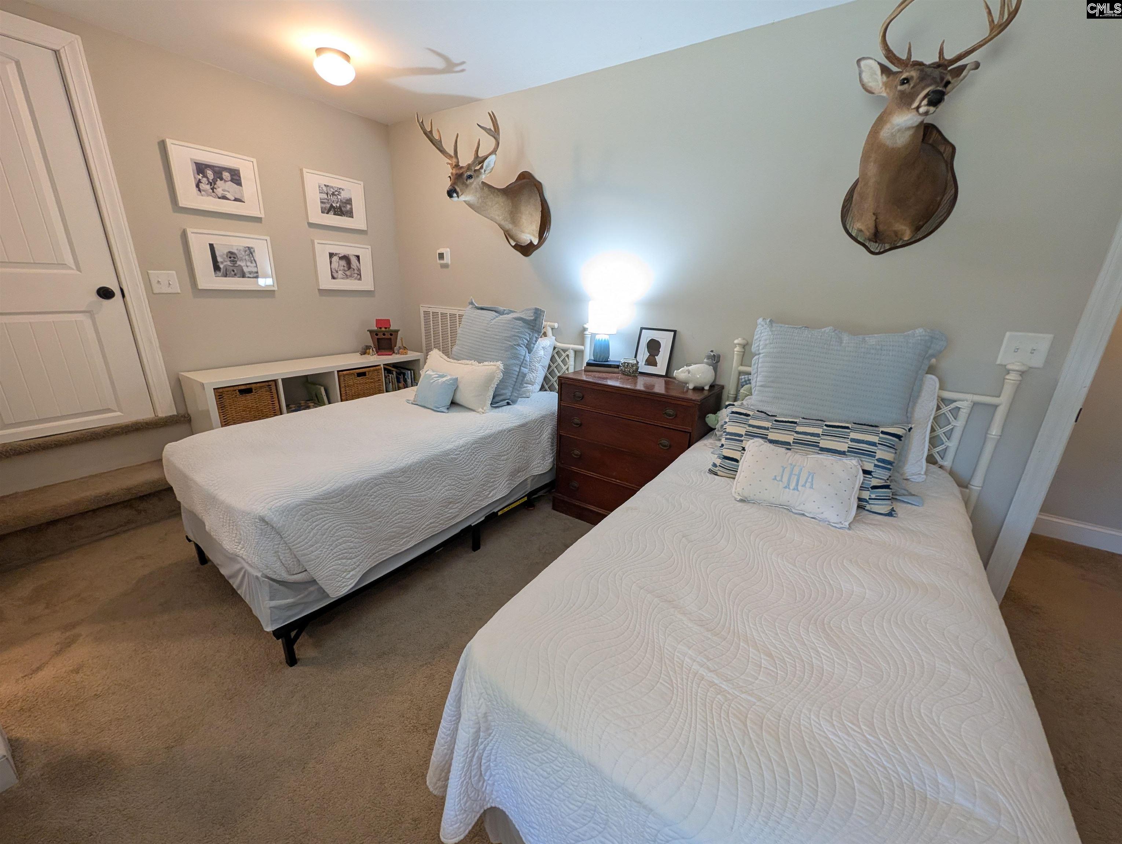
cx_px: 561
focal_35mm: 12
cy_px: 422
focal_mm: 2.02
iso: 388
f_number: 1.7
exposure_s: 1/120
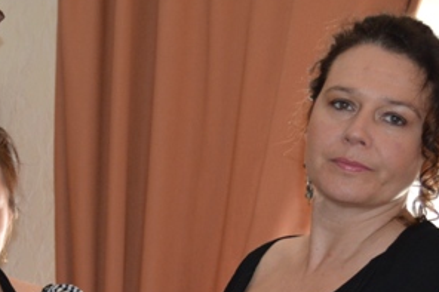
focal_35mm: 135
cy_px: 435
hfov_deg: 14.6
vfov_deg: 9.8
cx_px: -123
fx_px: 1645
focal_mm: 26
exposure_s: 1/100
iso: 400
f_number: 4.2
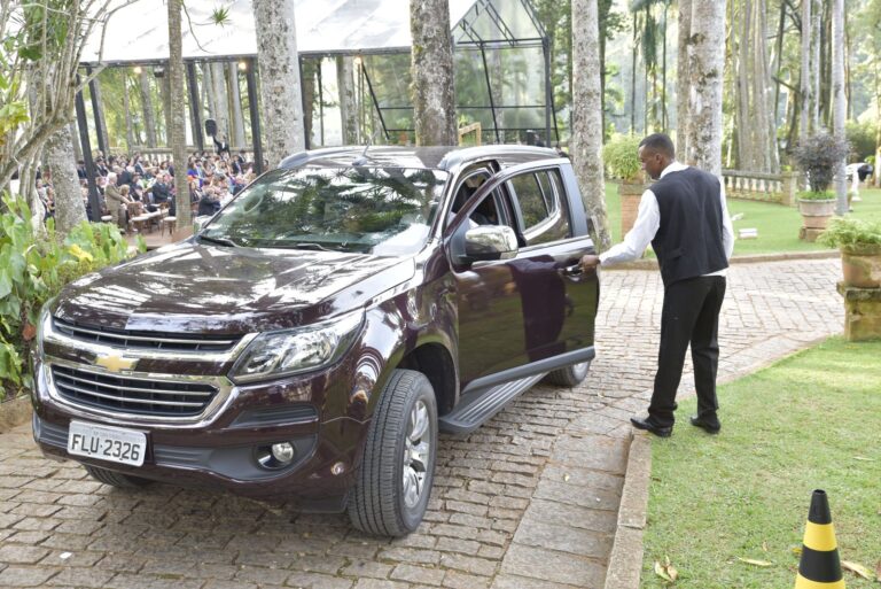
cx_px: 440
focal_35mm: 35
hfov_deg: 54.4
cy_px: 294
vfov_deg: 37.9
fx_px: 857
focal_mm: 35
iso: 900
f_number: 5.6
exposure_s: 1/125
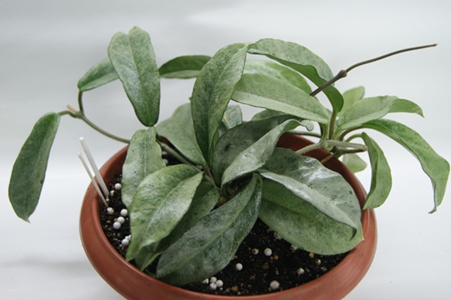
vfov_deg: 29.8
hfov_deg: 43.6
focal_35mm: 45
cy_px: 150
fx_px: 563
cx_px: 226
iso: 400
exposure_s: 1/30
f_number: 4.5
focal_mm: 30
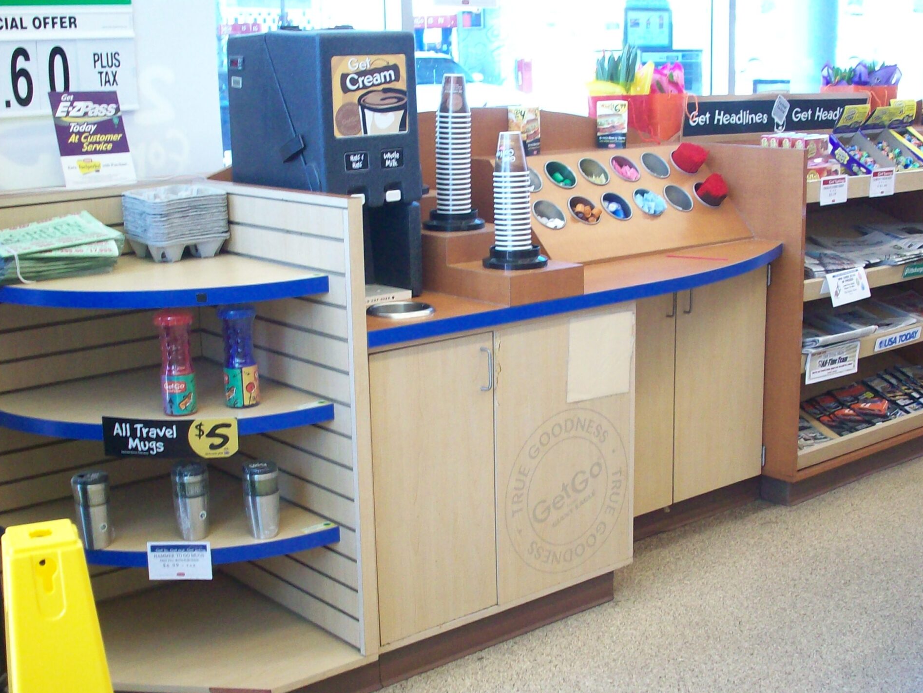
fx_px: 1333
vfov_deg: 29.1
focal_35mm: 50
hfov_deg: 38.2
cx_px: 480
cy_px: 403
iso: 160
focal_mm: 6.2
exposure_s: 1/61.7
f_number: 2.8
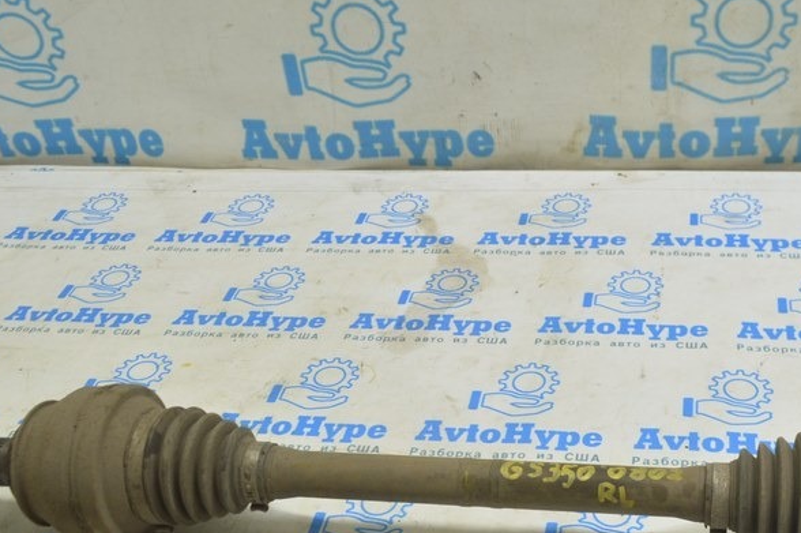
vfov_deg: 28.4
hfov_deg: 41.7
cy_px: 365
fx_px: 1045
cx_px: 490
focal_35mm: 47
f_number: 5.6
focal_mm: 18
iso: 400
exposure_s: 1/20
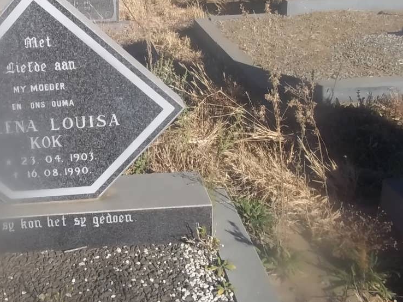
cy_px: 101
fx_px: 606
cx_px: 81
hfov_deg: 35.6
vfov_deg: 27.9
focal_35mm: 52
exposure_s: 1/400
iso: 80
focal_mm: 5.7
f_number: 5.5
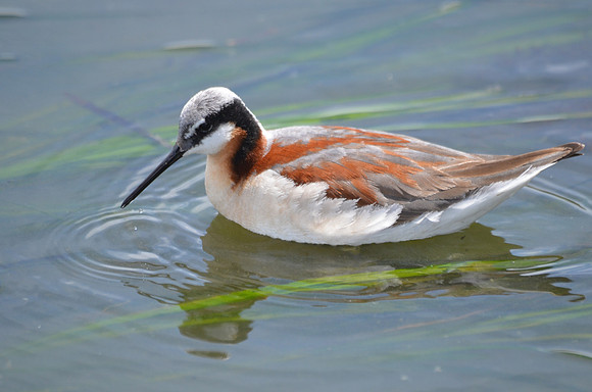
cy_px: 196
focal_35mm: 450
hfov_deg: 4.6
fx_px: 7384
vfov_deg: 3.0
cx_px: 296
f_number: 5.6
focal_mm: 300
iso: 450
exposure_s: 1/1000
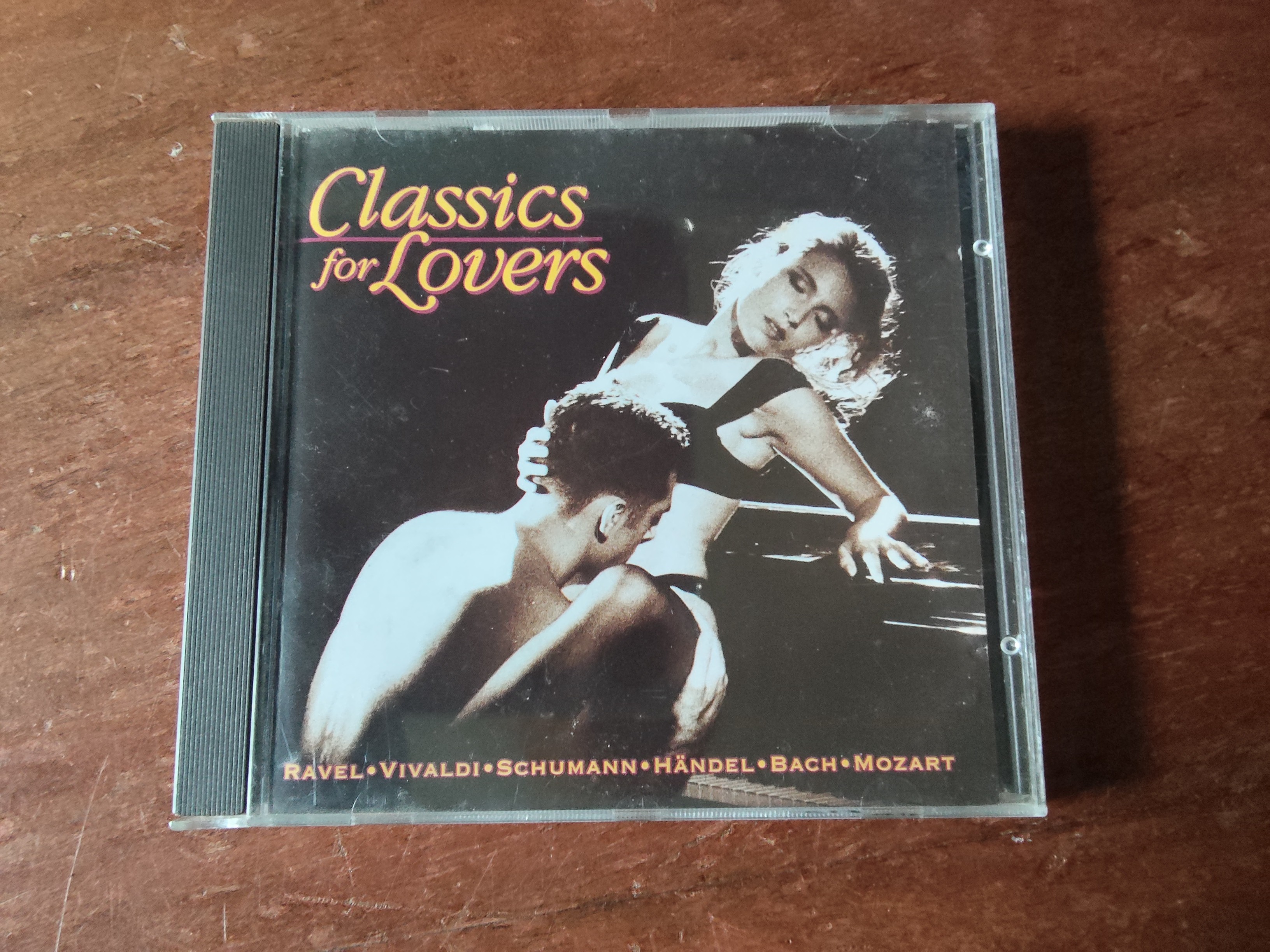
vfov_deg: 53.1
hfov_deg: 67.3
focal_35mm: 26
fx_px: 954
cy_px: 476
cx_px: 635
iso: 250
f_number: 2
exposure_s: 1/33.3
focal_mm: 2.78
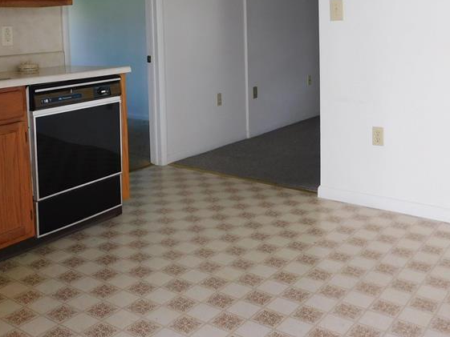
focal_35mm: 42
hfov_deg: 44.6
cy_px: 68
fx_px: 546
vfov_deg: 33.4
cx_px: 187
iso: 160
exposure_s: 1/30
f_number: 3
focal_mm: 4
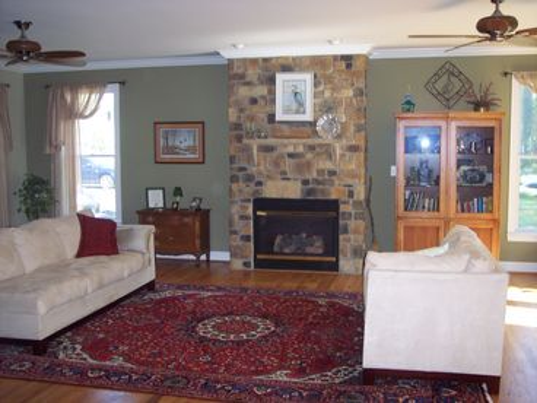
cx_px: 268
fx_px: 605
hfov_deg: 47.9
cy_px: 202
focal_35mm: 39
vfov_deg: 36.8
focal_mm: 8
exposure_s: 1/60
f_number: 2.8
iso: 140
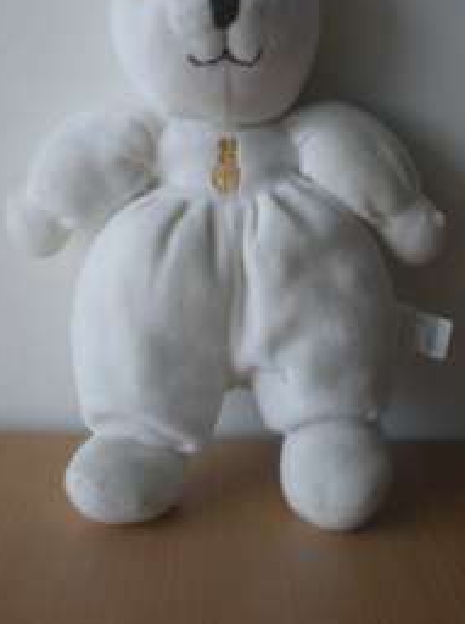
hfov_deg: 25.1
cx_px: 265
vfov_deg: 32.8
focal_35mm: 58
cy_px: 178
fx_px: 1042
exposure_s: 1/59.5
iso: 65
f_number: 3.1
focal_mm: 6.3
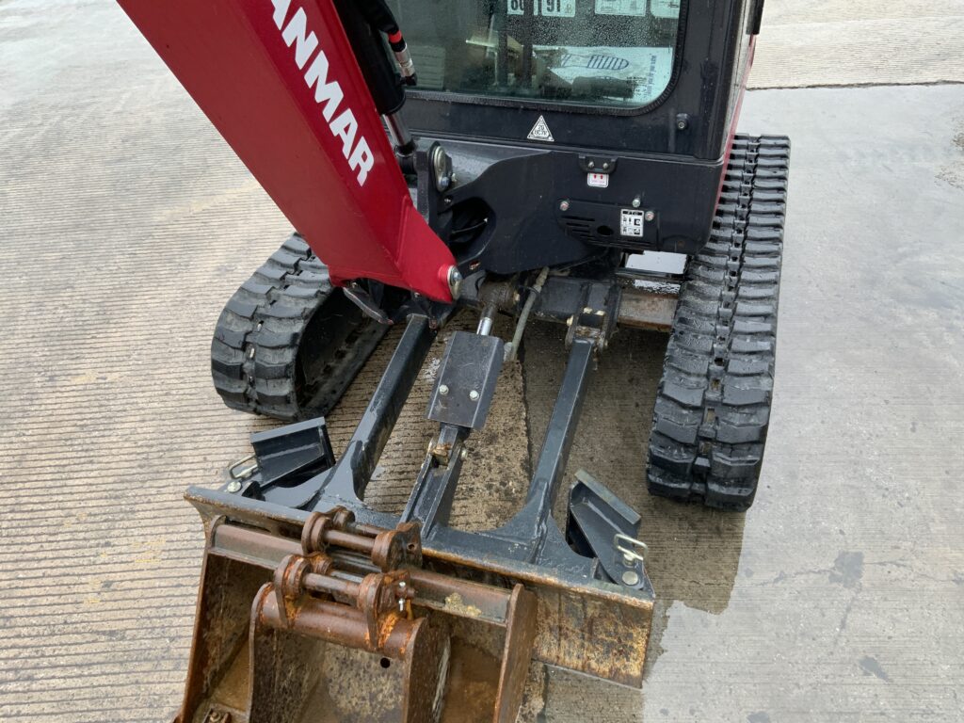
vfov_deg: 48.2
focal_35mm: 29
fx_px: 808
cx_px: 482
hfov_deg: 61.7
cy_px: 362
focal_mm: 3
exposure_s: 1/122
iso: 20
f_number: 1.8
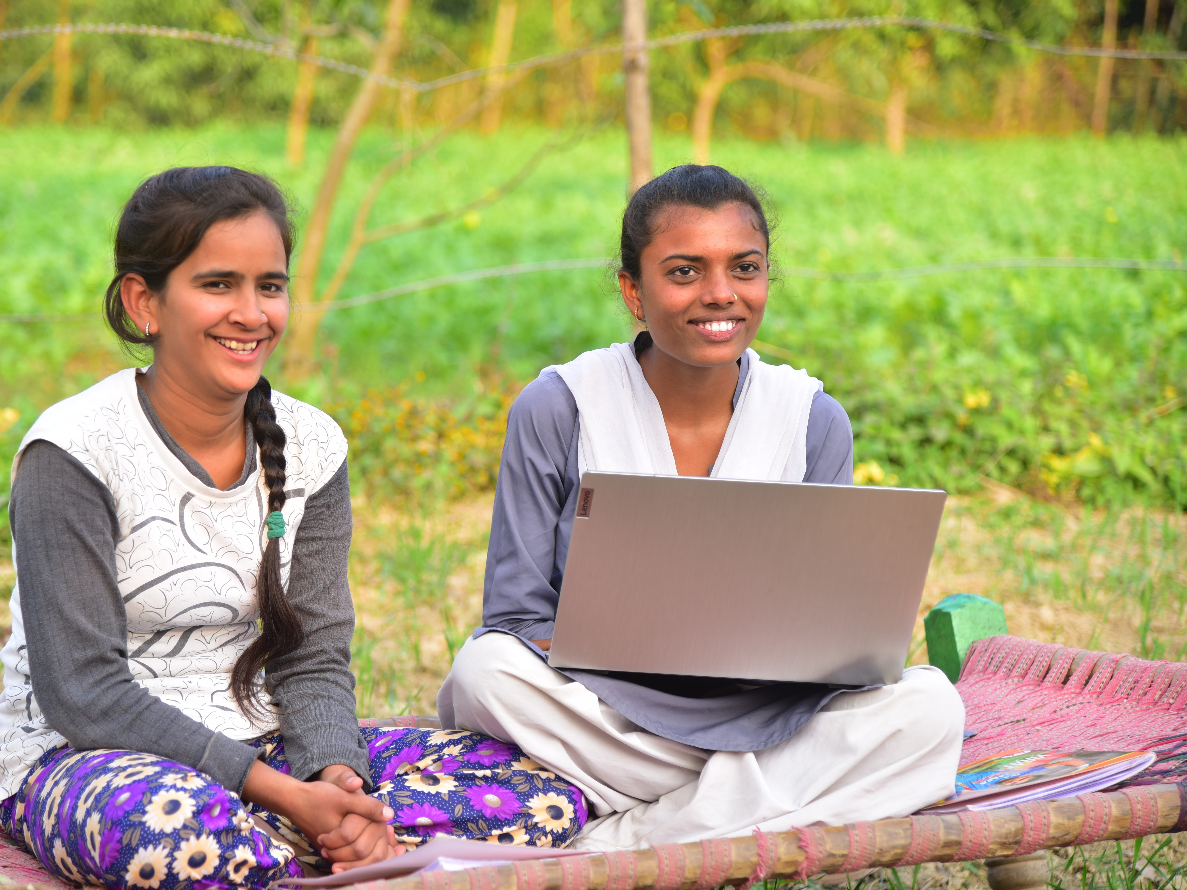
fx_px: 3738
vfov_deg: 13.6
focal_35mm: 109
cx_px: 516
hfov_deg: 18.0
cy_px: 445
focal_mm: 100
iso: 250
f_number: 4
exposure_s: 1/320
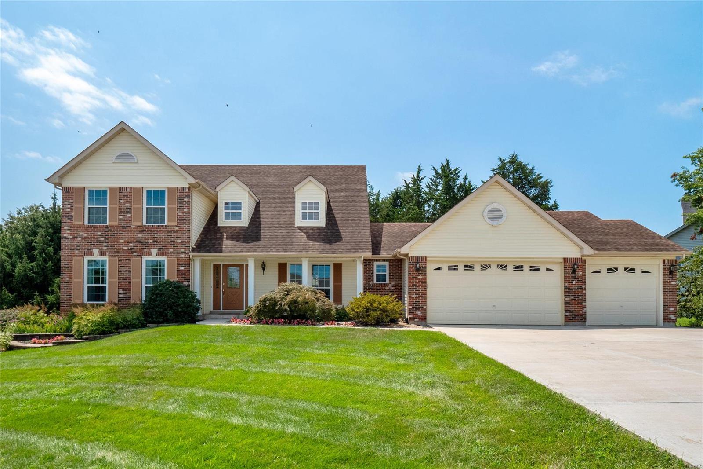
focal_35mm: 24
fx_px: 469
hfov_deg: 73.8
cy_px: 234
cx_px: 352
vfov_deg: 53.1
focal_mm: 12
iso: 400
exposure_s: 1/1000
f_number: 8
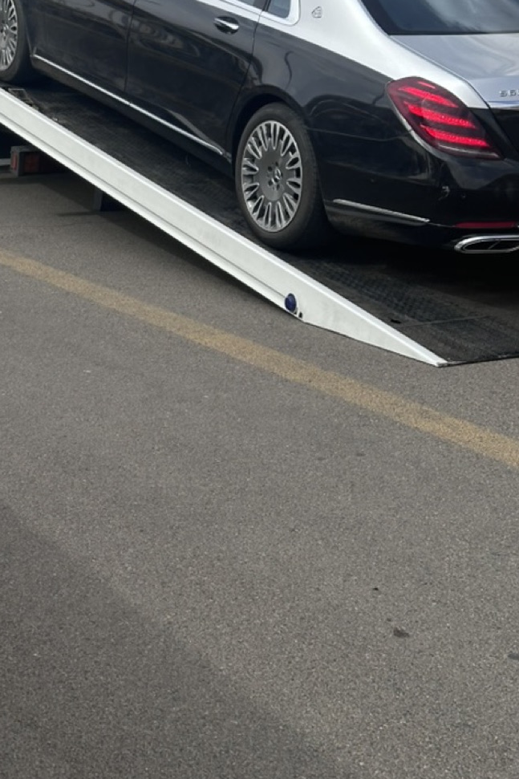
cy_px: 233
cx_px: 107
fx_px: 1557
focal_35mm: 72
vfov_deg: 27.8
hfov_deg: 18.7
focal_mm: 6.86
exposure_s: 1/2809
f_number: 1.78
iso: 64
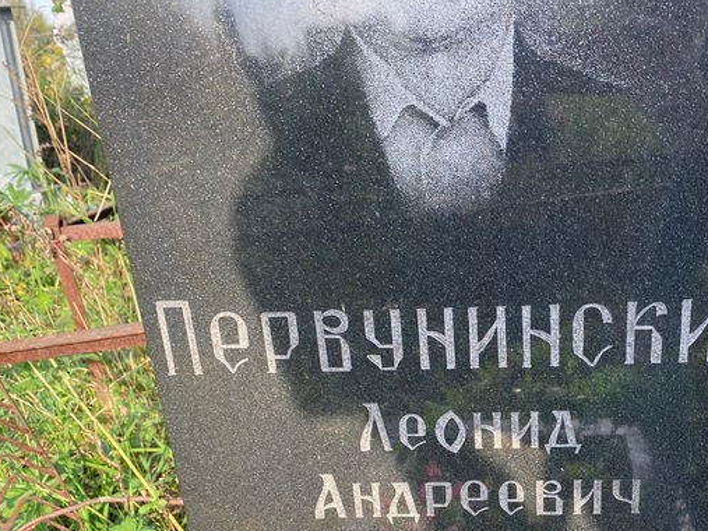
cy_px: 409
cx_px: 497
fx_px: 838
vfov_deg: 34.3
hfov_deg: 44.8
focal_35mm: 41
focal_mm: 4.25
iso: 32
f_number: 1.8
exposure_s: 1/182
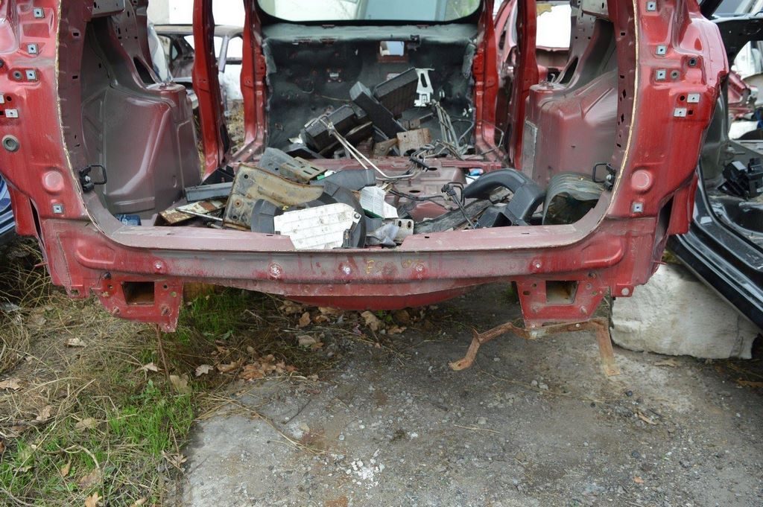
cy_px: 254
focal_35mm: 27
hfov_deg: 67.4
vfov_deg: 47.9
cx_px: 382
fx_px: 572
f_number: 5.6
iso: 360
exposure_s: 1/125
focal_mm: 18
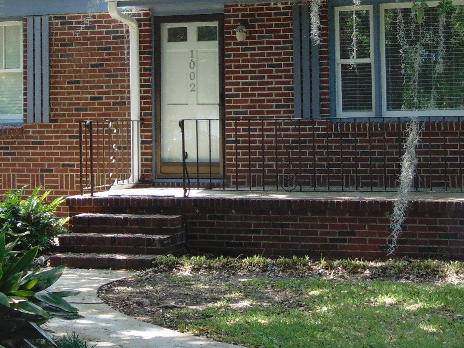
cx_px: 197
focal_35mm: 98
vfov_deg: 14.9
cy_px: 44
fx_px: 1313
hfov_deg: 20.0
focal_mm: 7.6
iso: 80
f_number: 3.3
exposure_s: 1/100
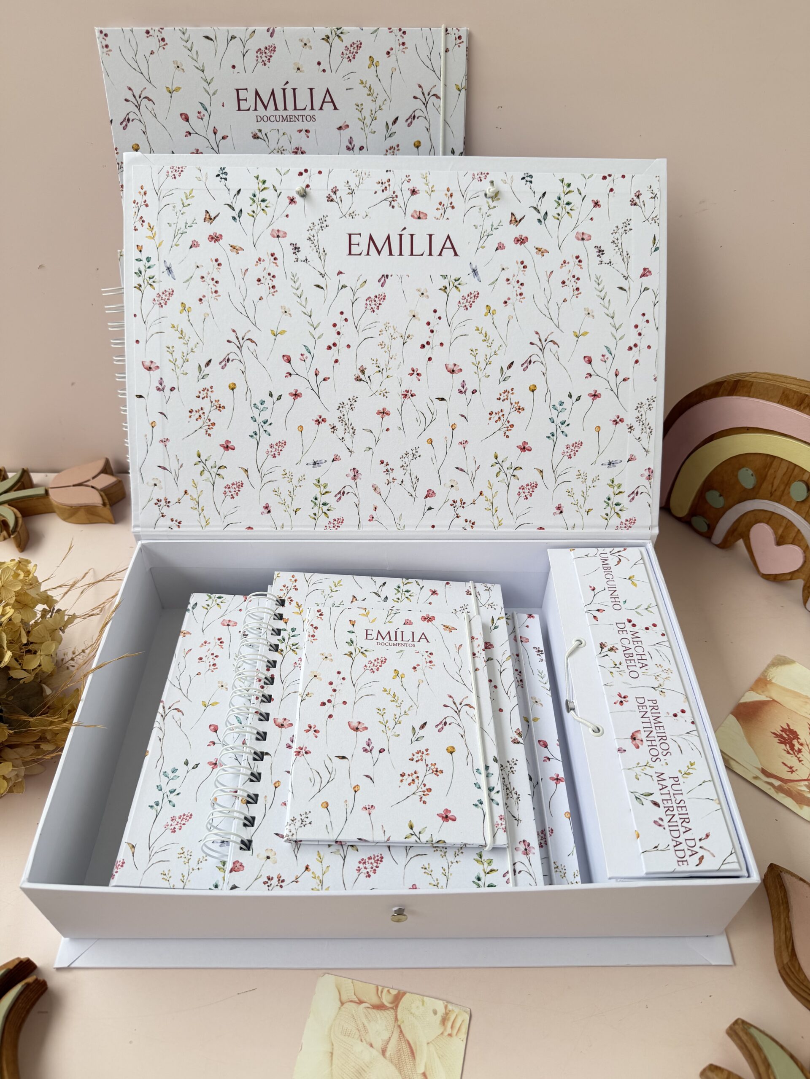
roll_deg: -2.0
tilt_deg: -44.6
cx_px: 405
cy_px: 540
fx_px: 749
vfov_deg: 71.6
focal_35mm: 24
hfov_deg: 56.8
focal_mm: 6.76
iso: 80
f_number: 1.78
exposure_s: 1/121
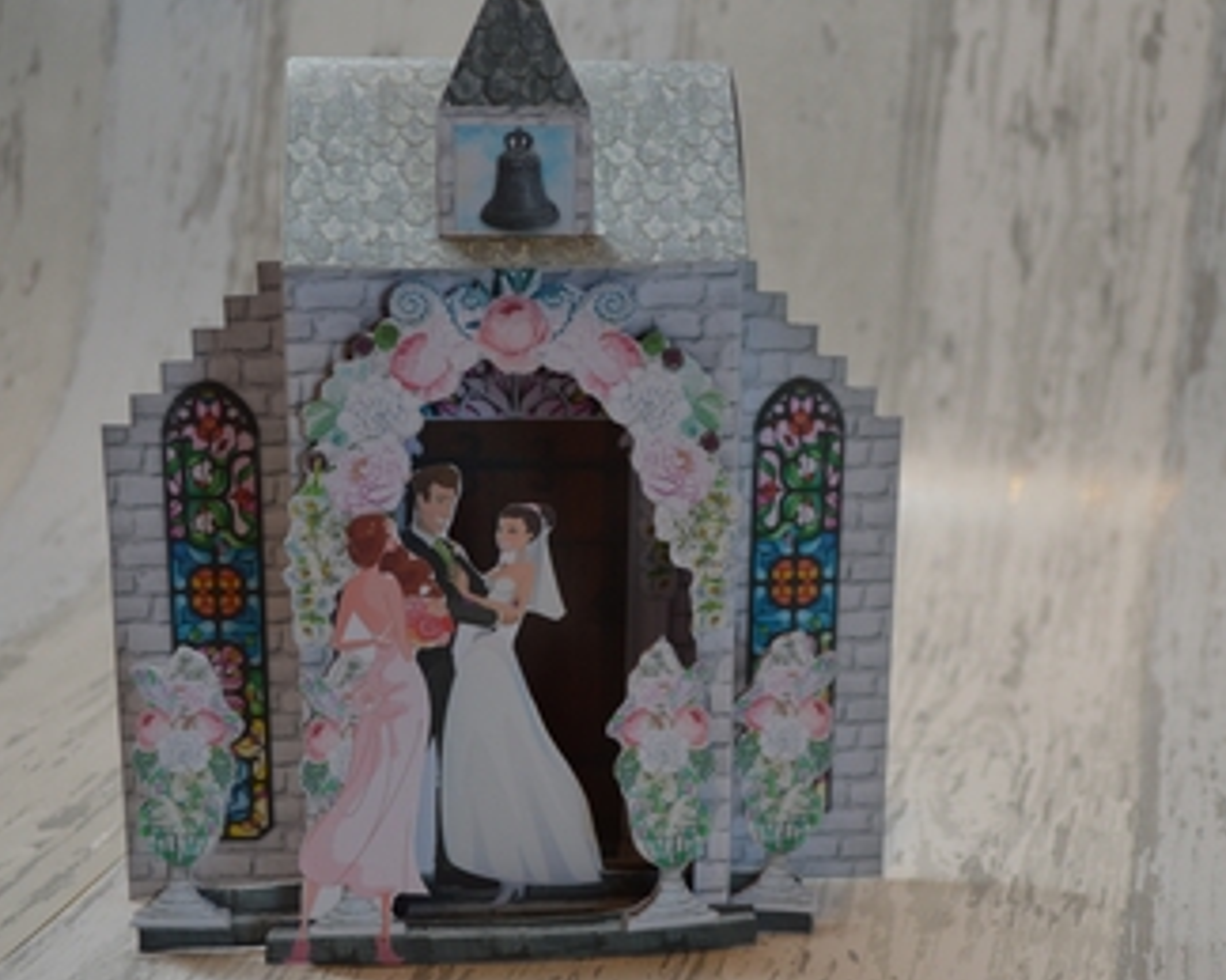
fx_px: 2055
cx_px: 674
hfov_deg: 33.2
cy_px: 479
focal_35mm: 57
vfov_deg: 26.8
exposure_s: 1/30
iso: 400
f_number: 4.5
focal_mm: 29
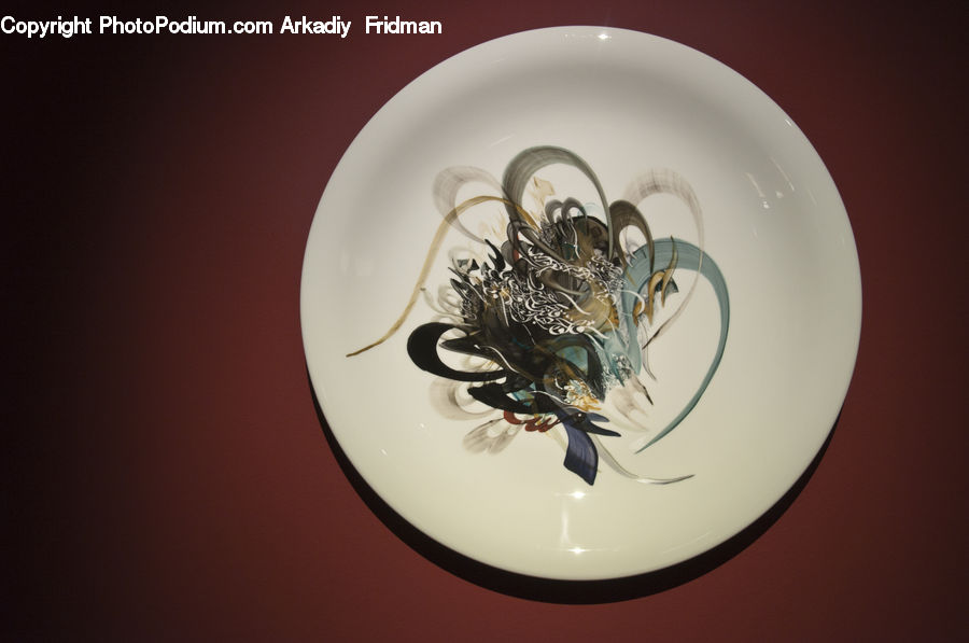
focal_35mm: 48
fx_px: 1290
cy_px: 322
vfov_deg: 28.0
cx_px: 484
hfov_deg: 41.2
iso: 400
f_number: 8
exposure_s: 1/8
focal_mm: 32
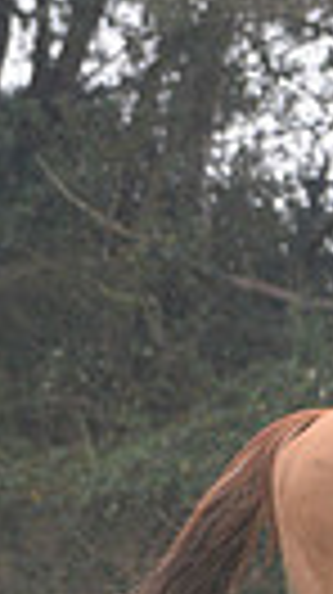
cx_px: 1012
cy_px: 356
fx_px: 13047
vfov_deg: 2.6
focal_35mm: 829
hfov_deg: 1.5
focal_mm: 180
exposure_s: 1/800
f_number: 4
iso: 1600
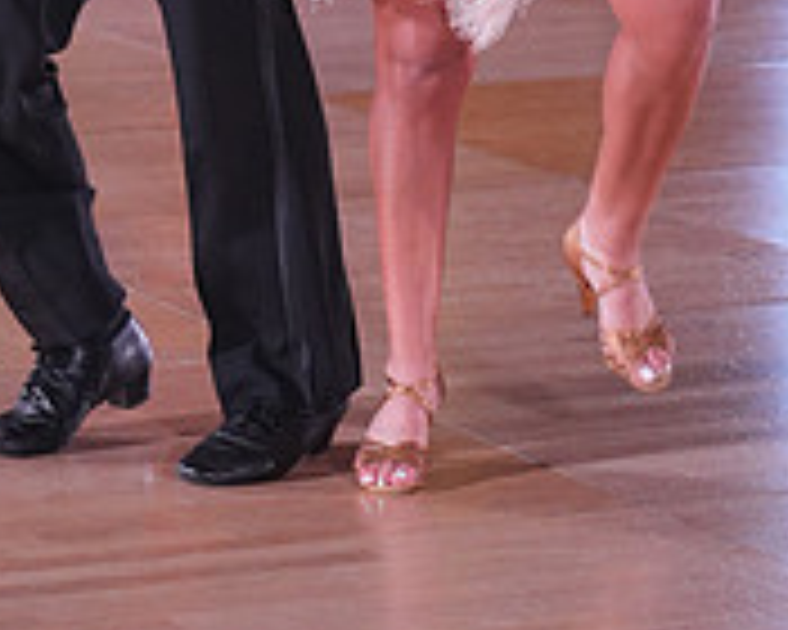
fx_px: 4851
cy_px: -374
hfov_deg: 9.3
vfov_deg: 7.3
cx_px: 259
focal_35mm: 208
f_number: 3.5
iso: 1600
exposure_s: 1/400
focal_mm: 67
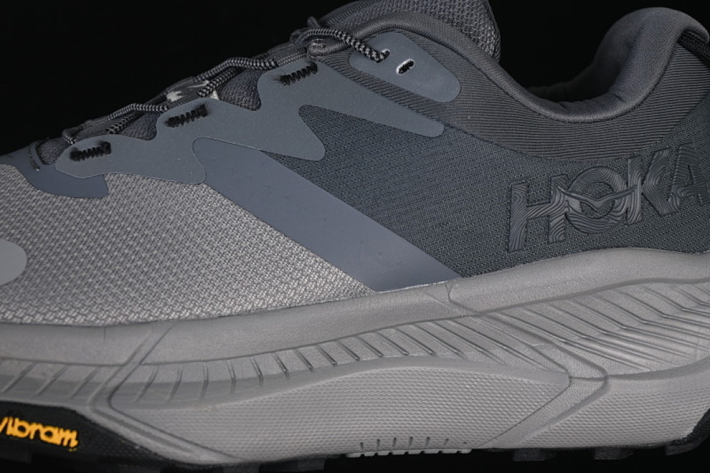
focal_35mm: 75
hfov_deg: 27.0
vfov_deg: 18.2
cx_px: 355
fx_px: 1479
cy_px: 236
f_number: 7.1
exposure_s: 1/60
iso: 160
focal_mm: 50
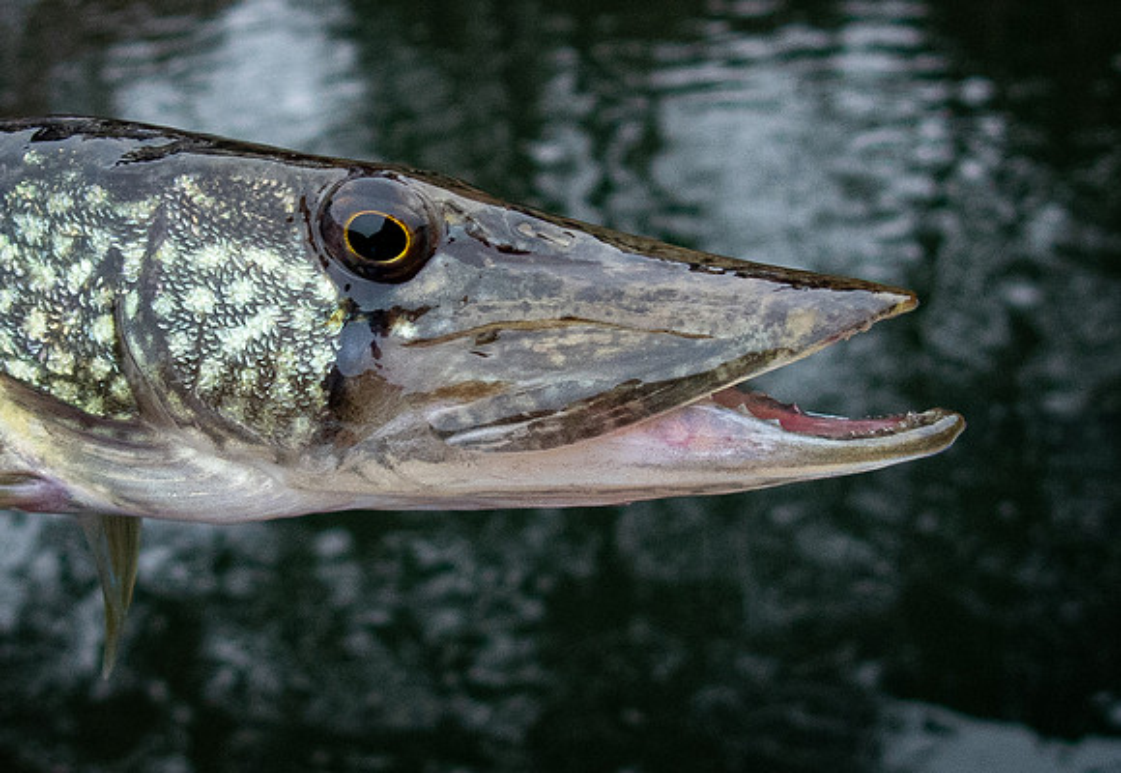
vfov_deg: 24.5
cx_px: 398
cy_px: 354
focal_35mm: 57
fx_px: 1780
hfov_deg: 34.7
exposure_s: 1/100
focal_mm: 4.5
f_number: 2
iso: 200
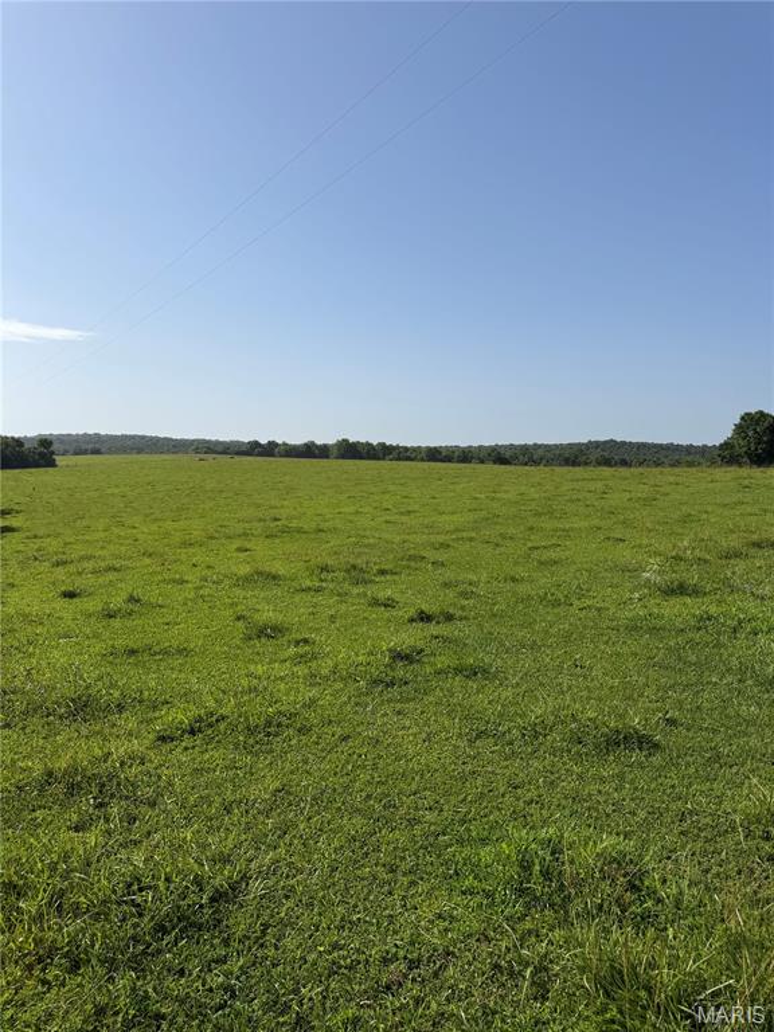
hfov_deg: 56.8
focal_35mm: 24
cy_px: 516
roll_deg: -1.6
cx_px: 387
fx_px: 716
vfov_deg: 71.6
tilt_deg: -4.9
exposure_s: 1/6711
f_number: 1.78
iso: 80
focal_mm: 6.76
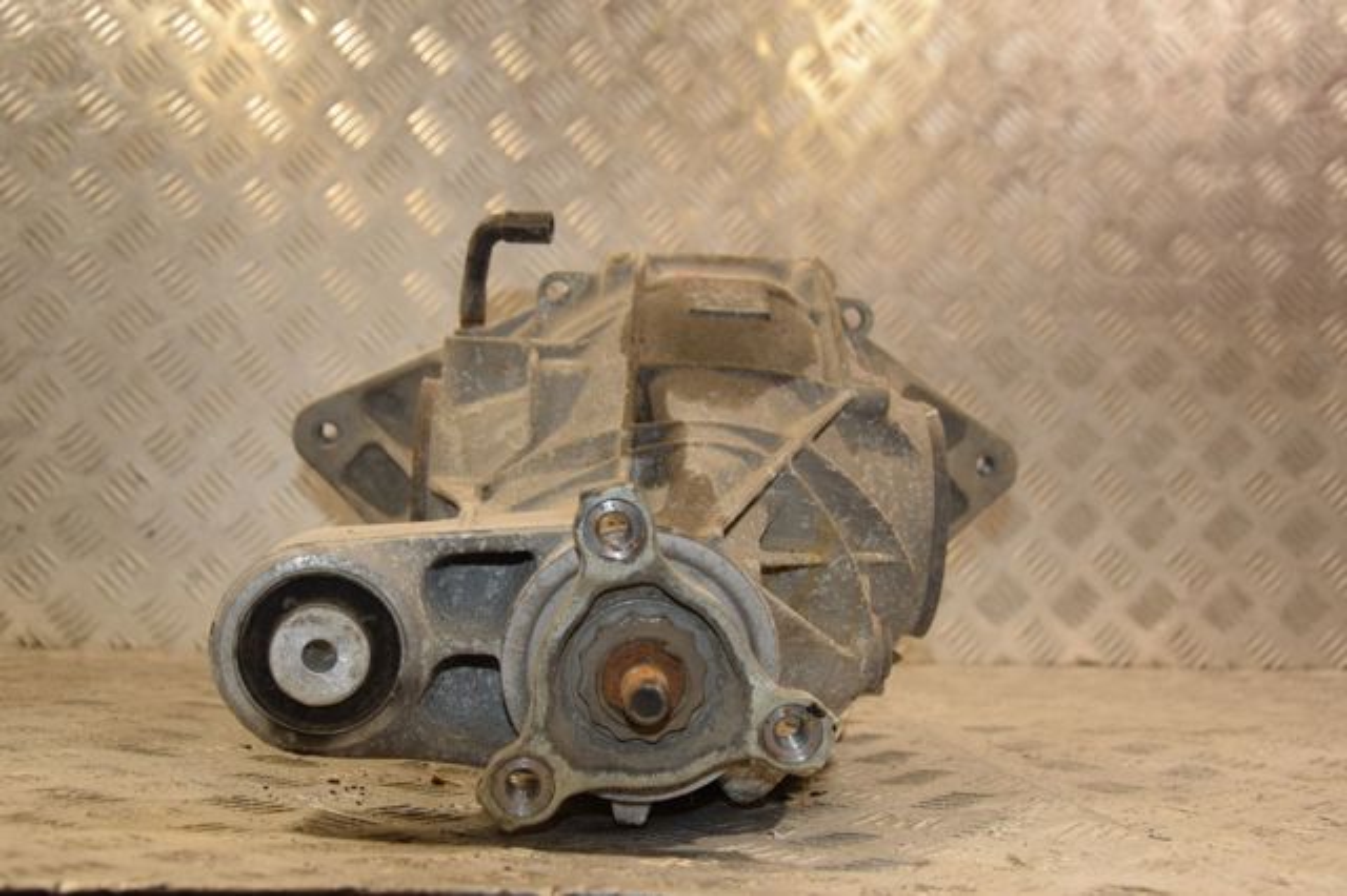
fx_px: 1795
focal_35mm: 48
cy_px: 448
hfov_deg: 41.1
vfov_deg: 28.0
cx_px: 674
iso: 800
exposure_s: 1/200
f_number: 5
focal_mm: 32
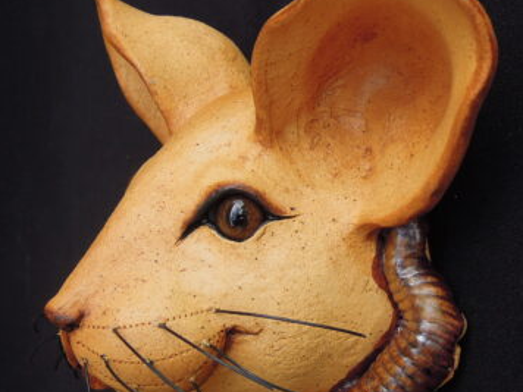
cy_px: 203
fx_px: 891
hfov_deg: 32.6
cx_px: 309
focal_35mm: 59
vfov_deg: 24.8
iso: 160
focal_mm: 6.3
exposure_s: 1/400
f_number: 3.2
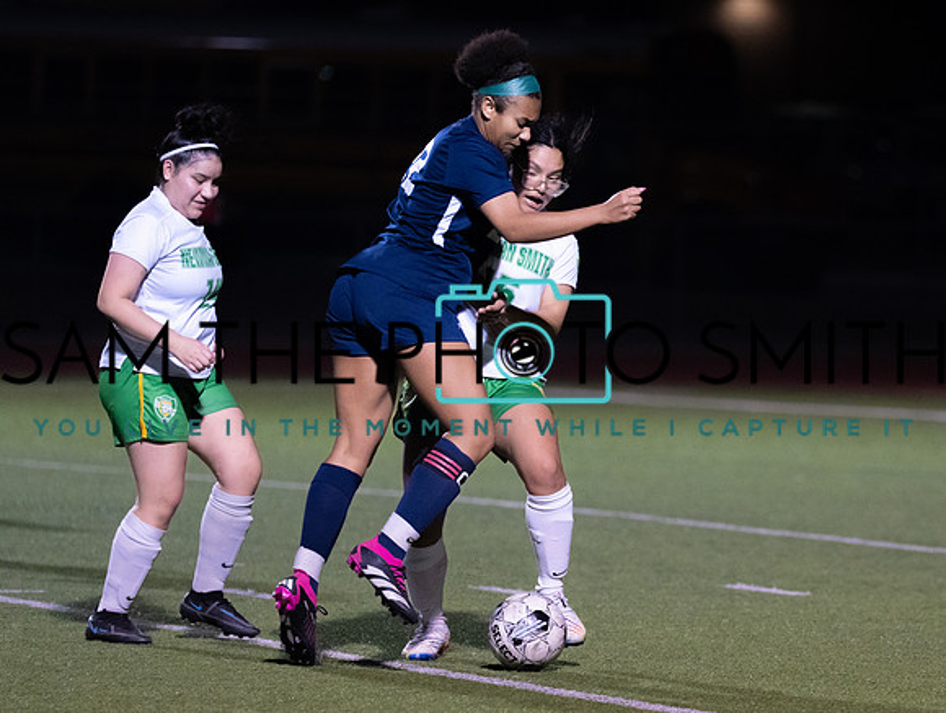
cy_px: 464
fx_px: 7780
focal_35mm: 284
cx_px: 663
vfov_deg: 5.2
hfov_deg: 7.0
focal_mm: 173
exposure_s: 1/1000
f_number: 2.8
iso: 4000
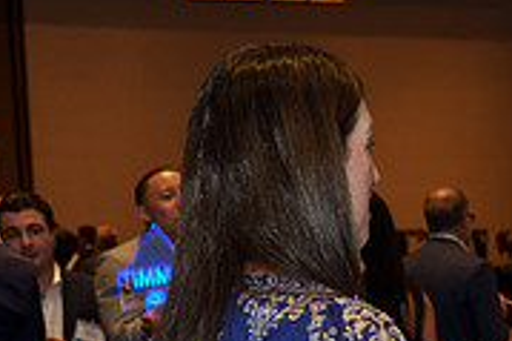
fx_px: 1591
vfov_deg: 11.6
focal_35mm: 112
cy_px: 526
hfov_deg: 17.5
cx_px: 609
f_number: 4
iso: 1600
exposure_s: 1/60
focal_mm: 34
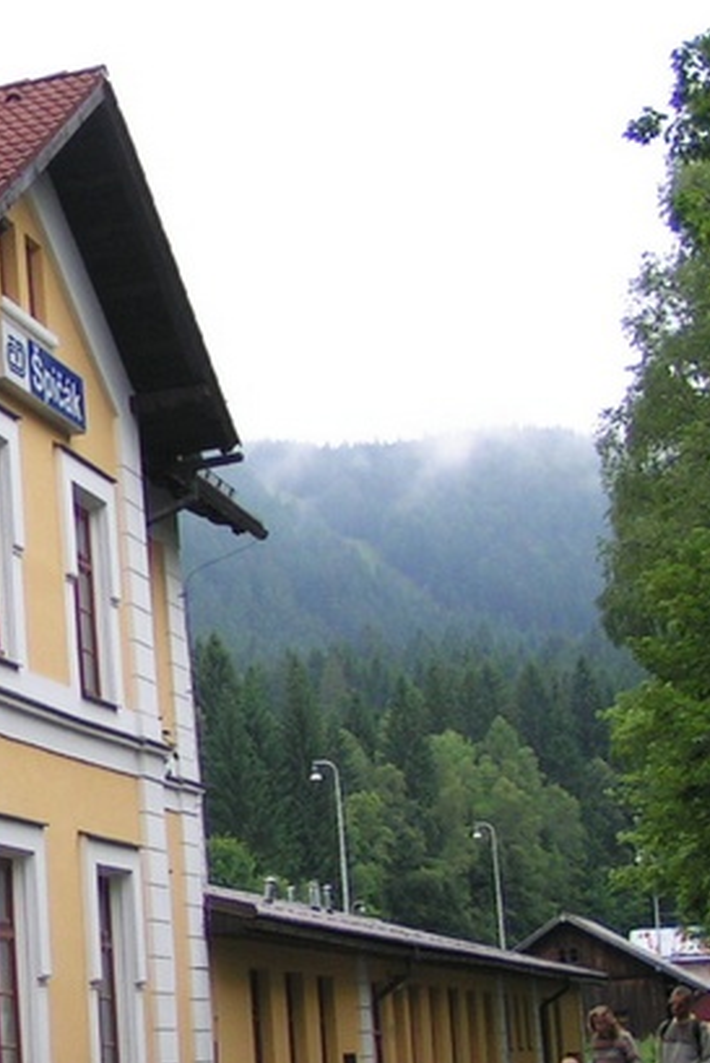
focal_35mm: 87
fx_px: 2571
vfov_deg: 23.4
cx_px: -362
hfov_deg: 14.6
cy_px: 609
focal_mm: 5.8
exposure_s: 1/320
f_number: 2.8
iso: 50
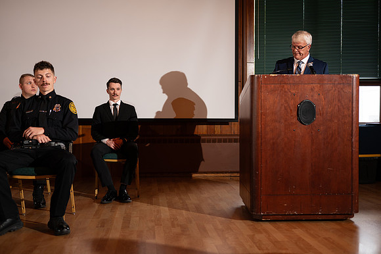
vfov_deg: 33.4
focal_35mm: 40
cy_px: 127
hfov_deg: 48.5
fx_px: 423
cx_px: 190
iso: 500
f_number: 2.5
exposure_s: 1/200
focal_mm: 40
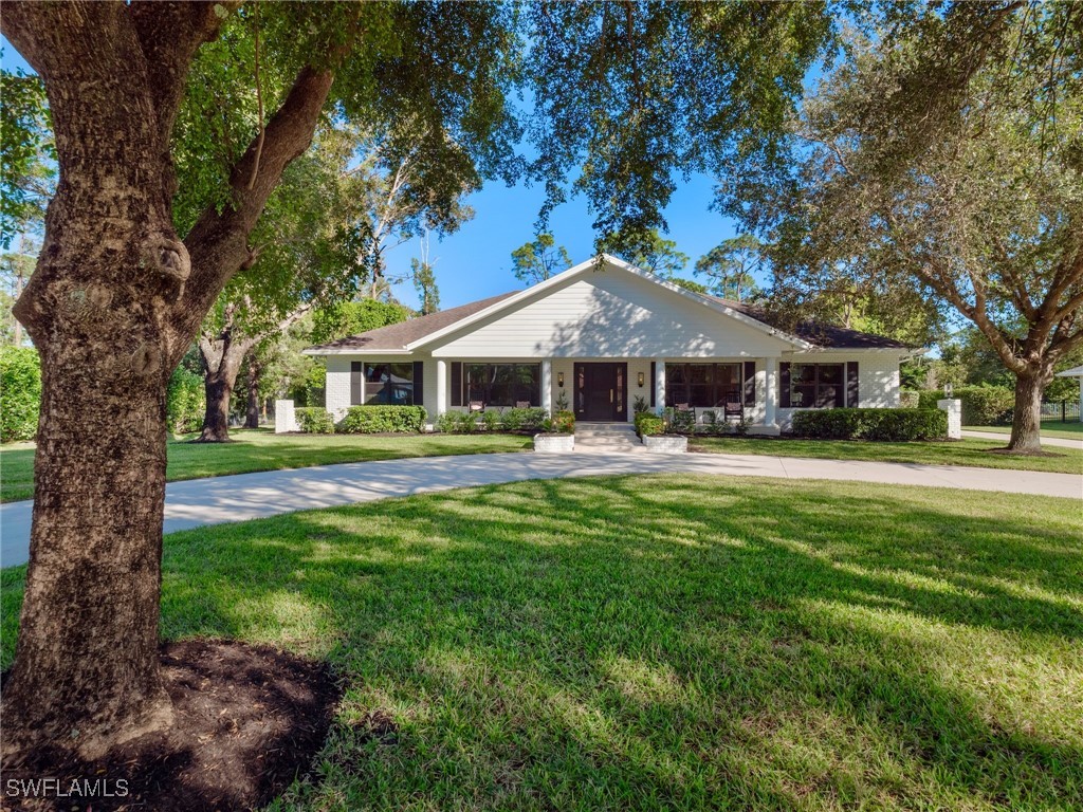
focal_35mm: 20
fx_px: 626
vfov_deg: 66.0
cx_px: 542
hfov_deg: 81.7
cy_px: 406
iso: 200
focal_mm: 10
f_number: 7.1
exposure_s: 1/800
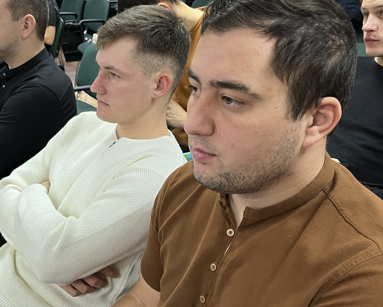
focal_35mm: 46
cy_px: 164
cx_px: 124
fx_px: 522
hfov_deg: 39.8
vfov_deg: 32.7
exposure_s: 1/50
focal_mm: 5.1
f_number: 1.6
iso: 320
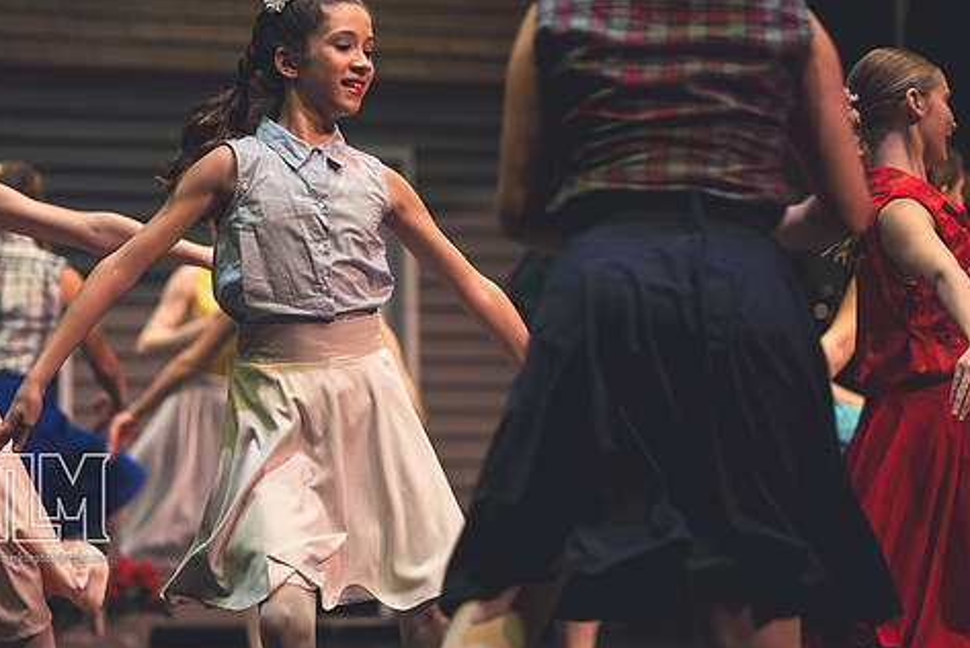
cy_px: 261
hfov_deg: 16.4
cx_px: 484
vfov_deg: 11.0
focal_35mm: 125
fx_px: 3370
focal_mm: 102
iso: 1100
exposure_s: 1/250
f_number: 2.8
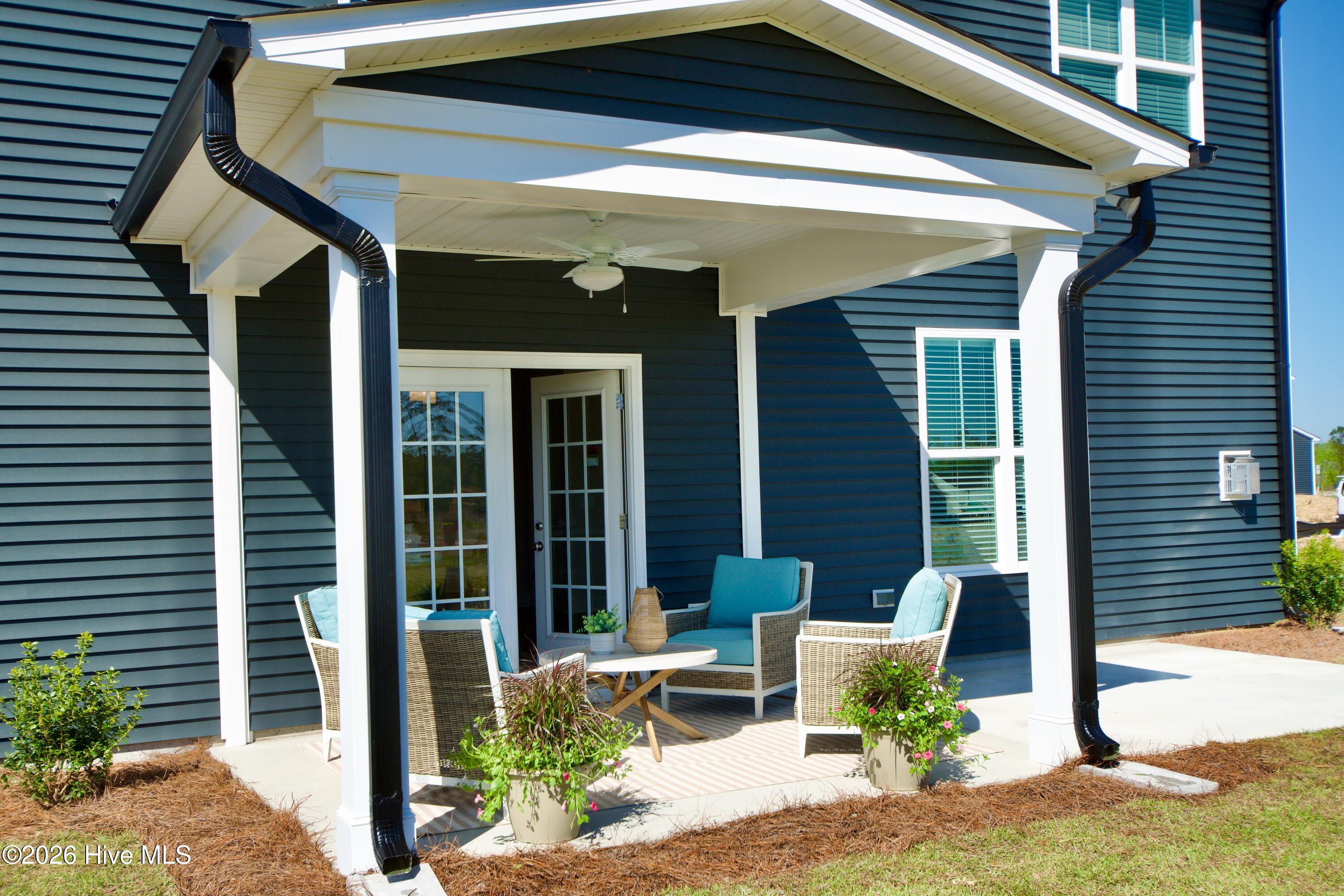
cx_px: 672
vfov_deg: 36.9
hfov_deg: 53.1
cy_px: 448
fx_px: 1344
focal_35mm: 36
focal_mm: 24
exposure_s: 1/500
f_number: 8
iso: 200
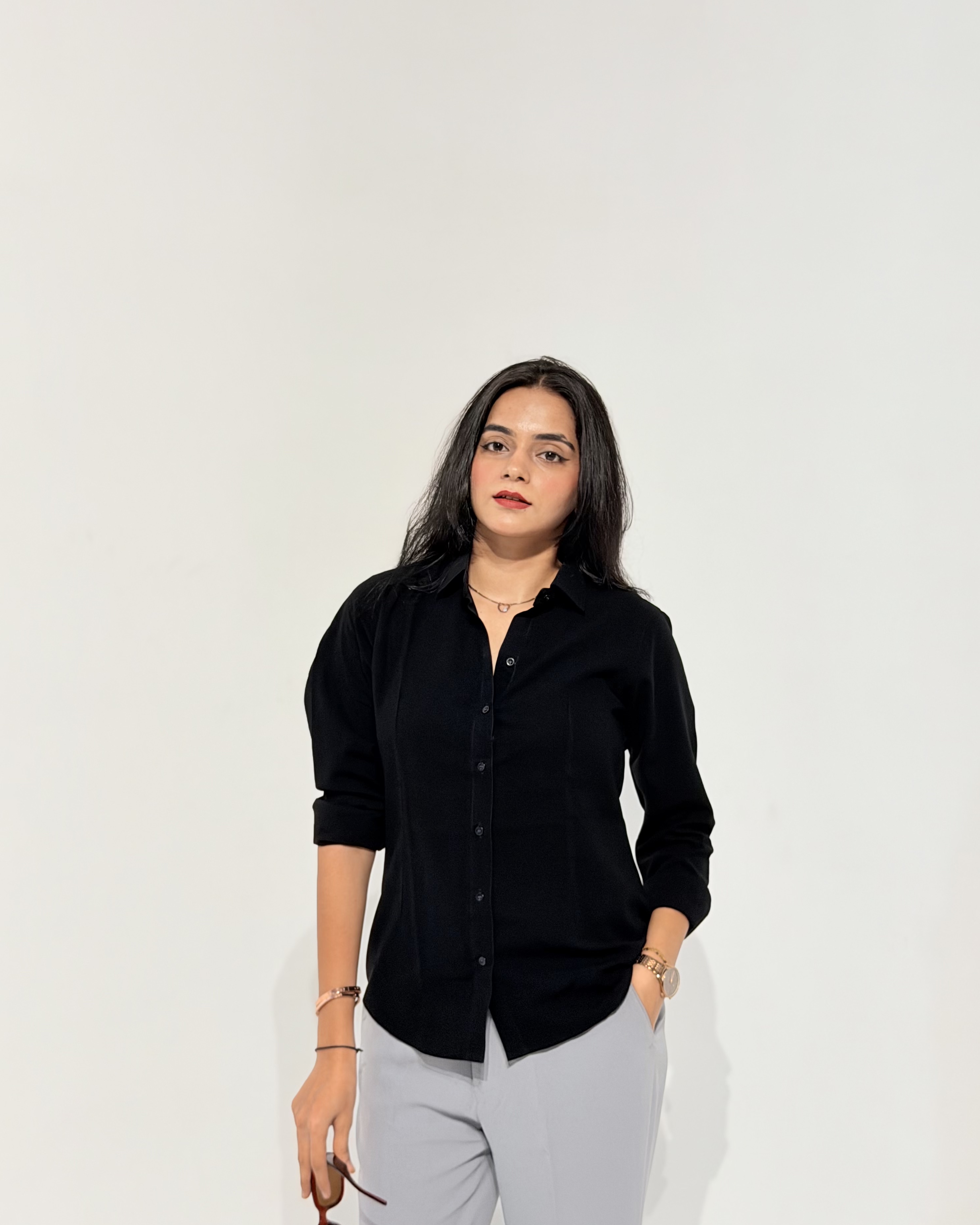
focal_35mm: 51
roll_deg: -1.8
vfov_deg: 36.7
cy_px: 619
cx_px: 488
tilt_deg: -1.3
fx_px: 1849
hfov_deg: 29.7
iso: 50
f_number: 1.78
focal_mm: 6.76
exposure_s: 1/50
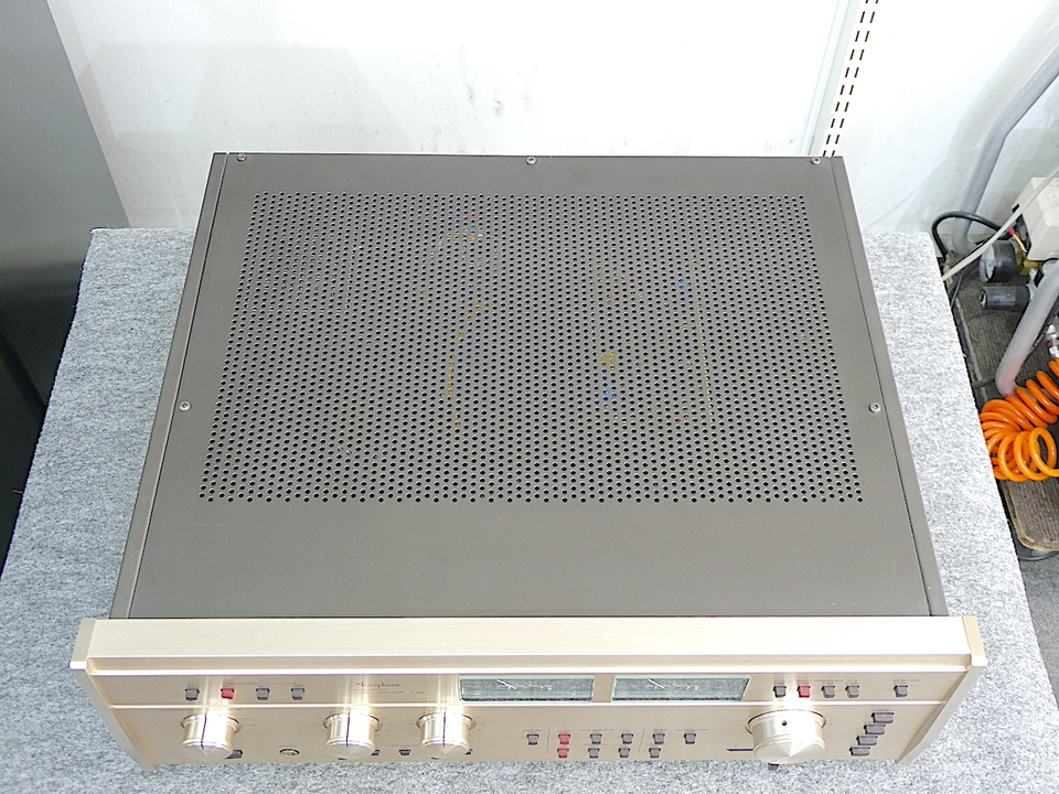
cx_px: 530
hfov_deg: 50.1
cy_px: 397
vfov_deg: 38.7
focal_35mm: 37
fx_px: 1132
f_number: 3.7
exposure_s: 1/8
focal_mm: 6.7
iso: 200
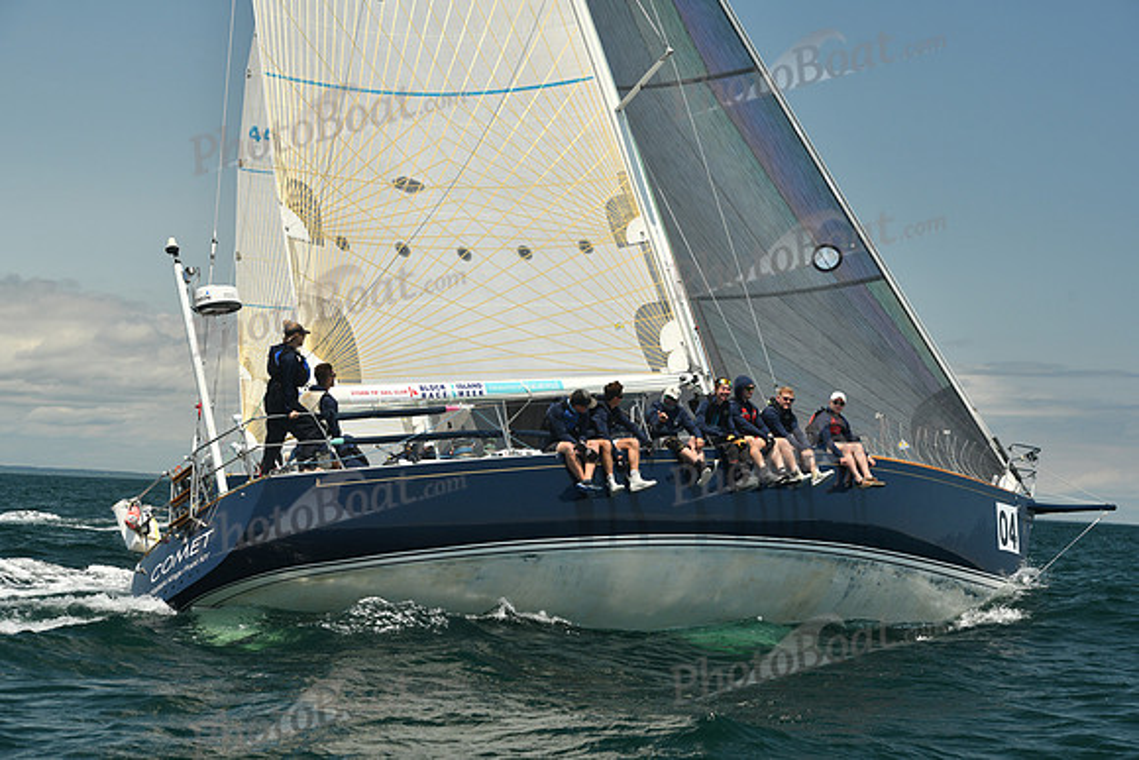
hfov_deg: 21.5
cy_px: 380
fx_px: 3006
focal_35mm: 95
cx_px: 570
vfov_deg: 14.4
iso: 320
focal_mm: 95
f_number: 8
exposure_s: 1/640
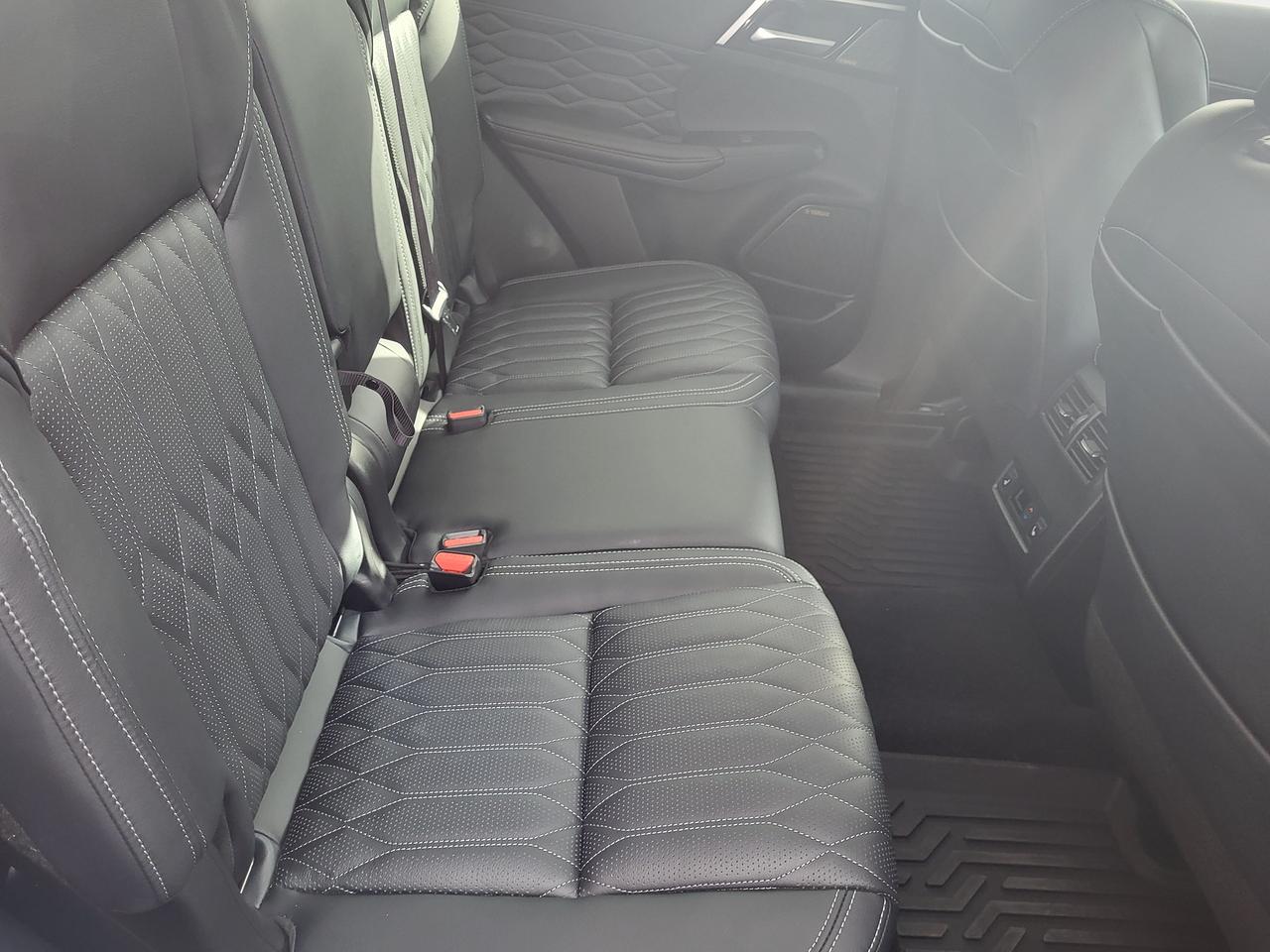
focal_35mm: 26
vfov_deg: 53.1
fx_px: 954
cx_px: 635
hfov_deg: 67.3
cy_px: 476
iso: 125
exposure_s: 1/120
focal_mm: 5.4
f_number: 1.8
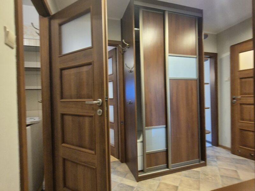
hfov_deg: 106.2
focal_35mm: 13
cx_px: 128
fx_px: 96
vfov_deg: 89.9
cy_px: 96
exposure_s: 1/50
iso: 1000
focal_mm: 2.2
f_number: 2.2
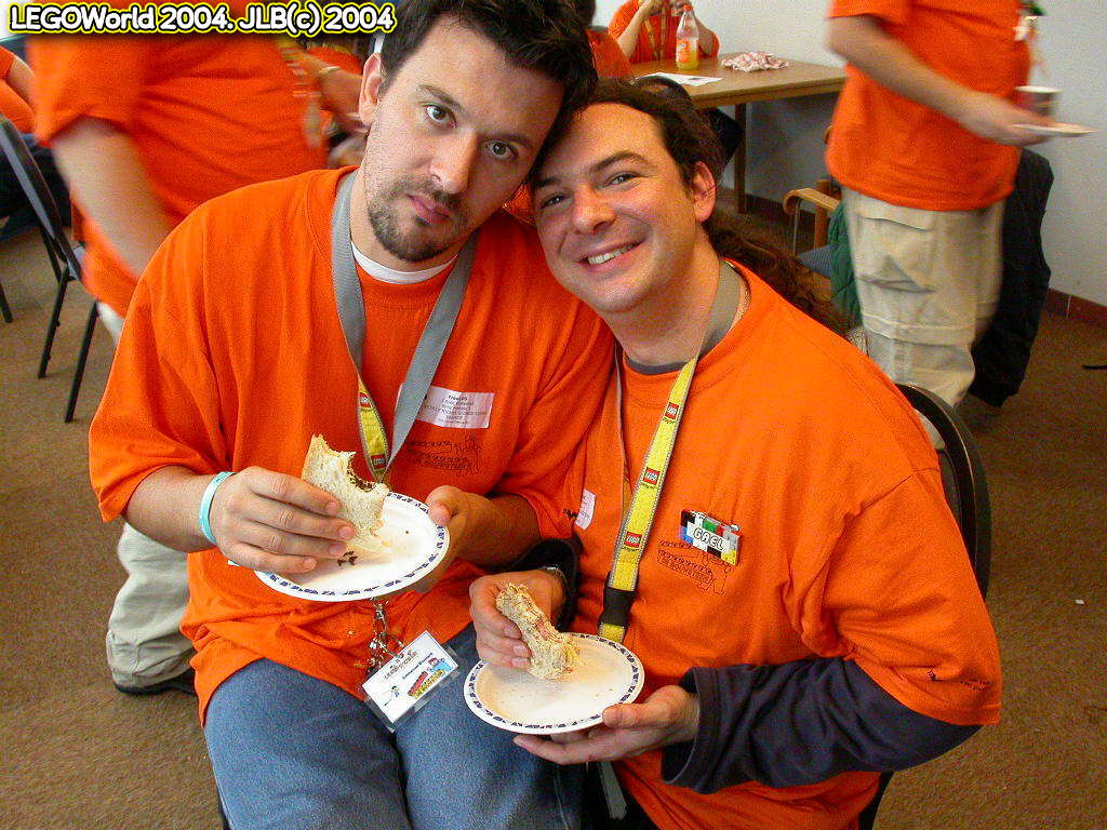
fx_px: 1215
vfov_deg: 37.7
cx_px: 554
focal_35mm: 38
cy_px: 415
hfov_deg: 49.0
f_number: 5.3
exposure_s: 1/30
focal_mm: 7.85
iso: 400
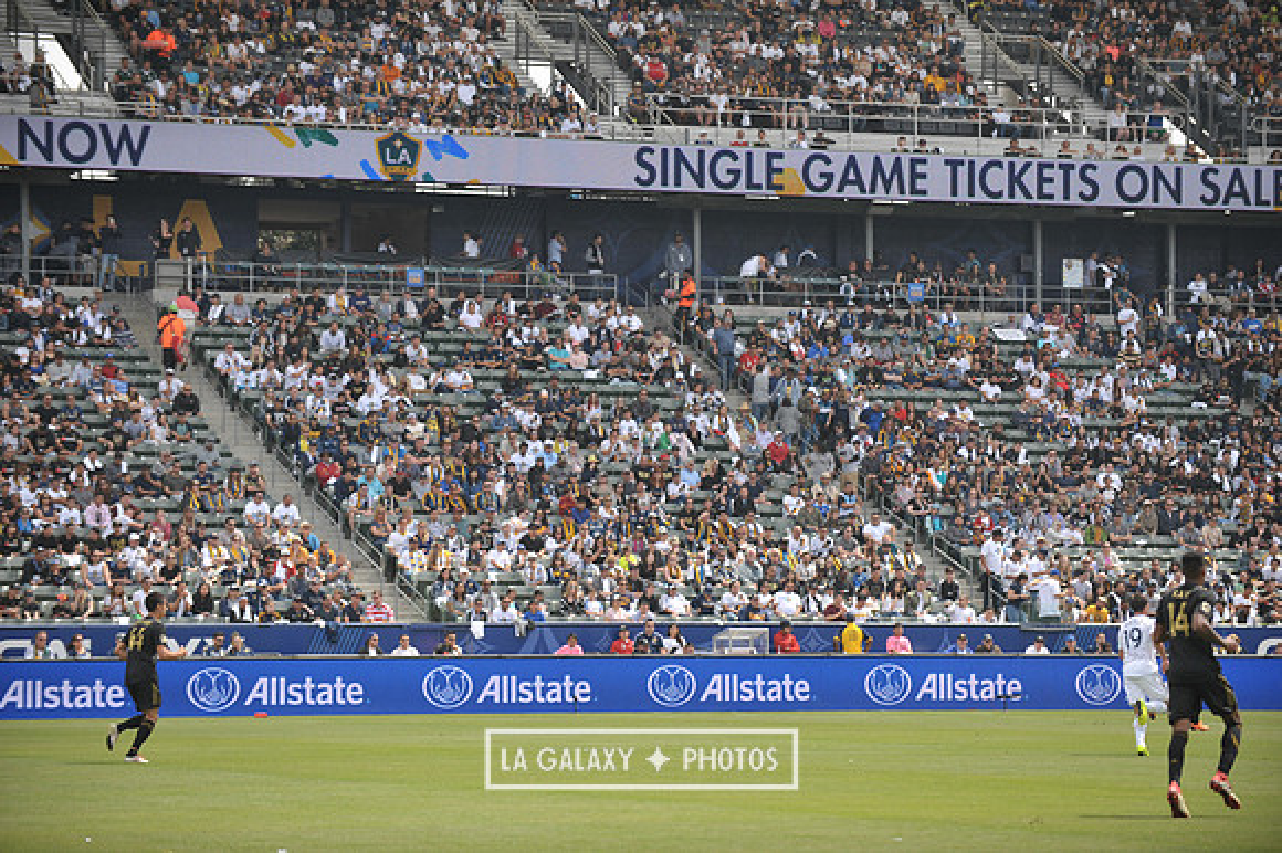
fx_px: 4805
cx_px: 641
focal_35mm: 135
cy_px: 426
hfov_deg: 15.2
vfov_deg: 10.1
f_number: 3.5
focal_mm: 135
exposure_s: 1/2500
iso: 320
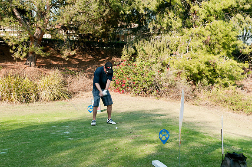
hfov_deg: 46.5
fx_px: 294
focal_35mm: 42
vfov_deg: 31.8
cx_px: 126
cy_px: 84
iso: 250
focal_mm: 28
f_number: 6.3
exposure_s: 1/160
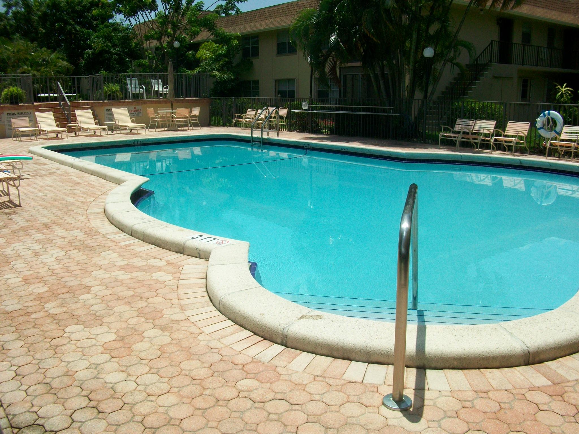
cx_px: 290
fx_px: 535
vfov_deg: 44.2
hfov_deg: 56.8
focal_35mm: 32
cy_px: 217
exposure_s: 1/500
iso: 64
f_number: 5.5
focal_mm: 5.7
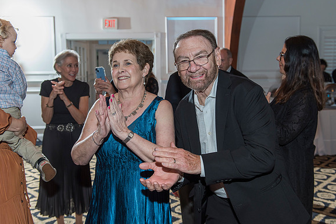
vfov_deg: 37.9
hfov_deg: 54.3
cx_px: 182
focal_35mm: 35
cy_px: 102
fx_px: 327
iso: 500
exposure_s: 1/125
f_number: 4
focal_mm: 32
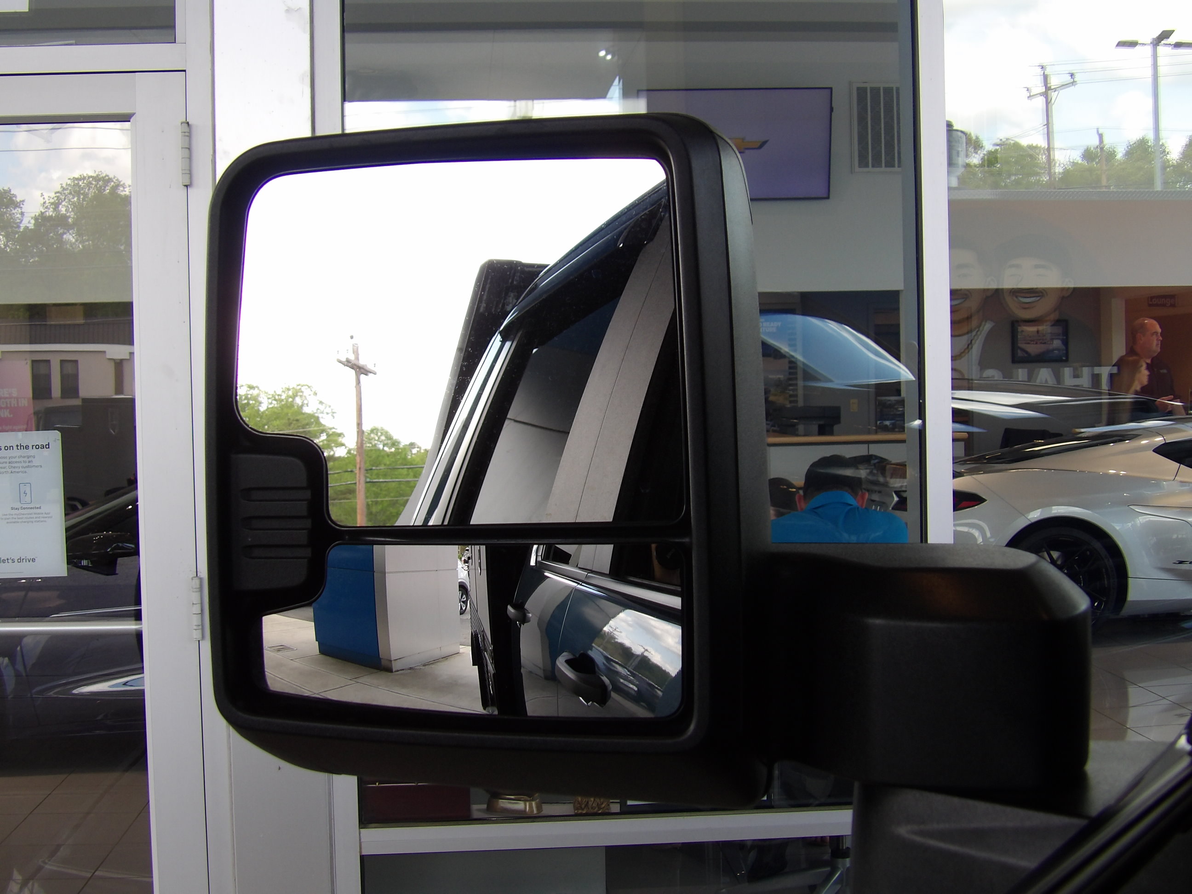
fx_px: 1584
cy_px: 447
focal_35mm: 46
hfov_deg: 41.2
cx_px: 596
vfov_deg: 31.5
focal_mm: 8.2
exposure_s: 1/73
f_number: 3.8
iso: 100
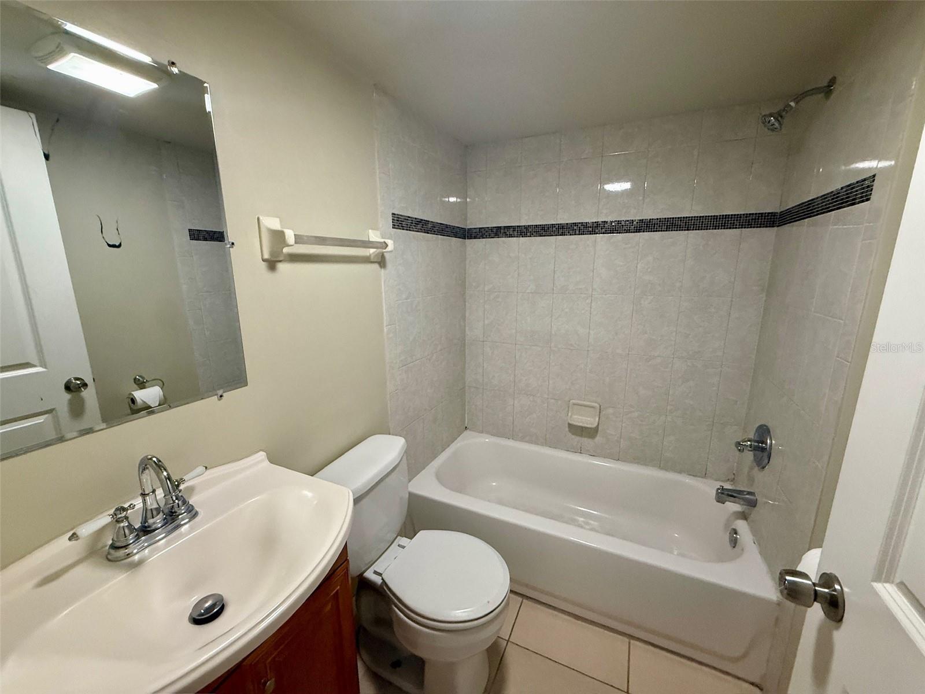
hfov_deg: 102.1
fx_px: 374
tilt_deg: -12.4
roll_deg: +0.1
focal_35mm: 14
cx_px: 462
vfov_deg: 85.7
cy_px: 347
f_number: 2.2
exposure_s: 1/60
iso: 500
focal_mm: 2.22
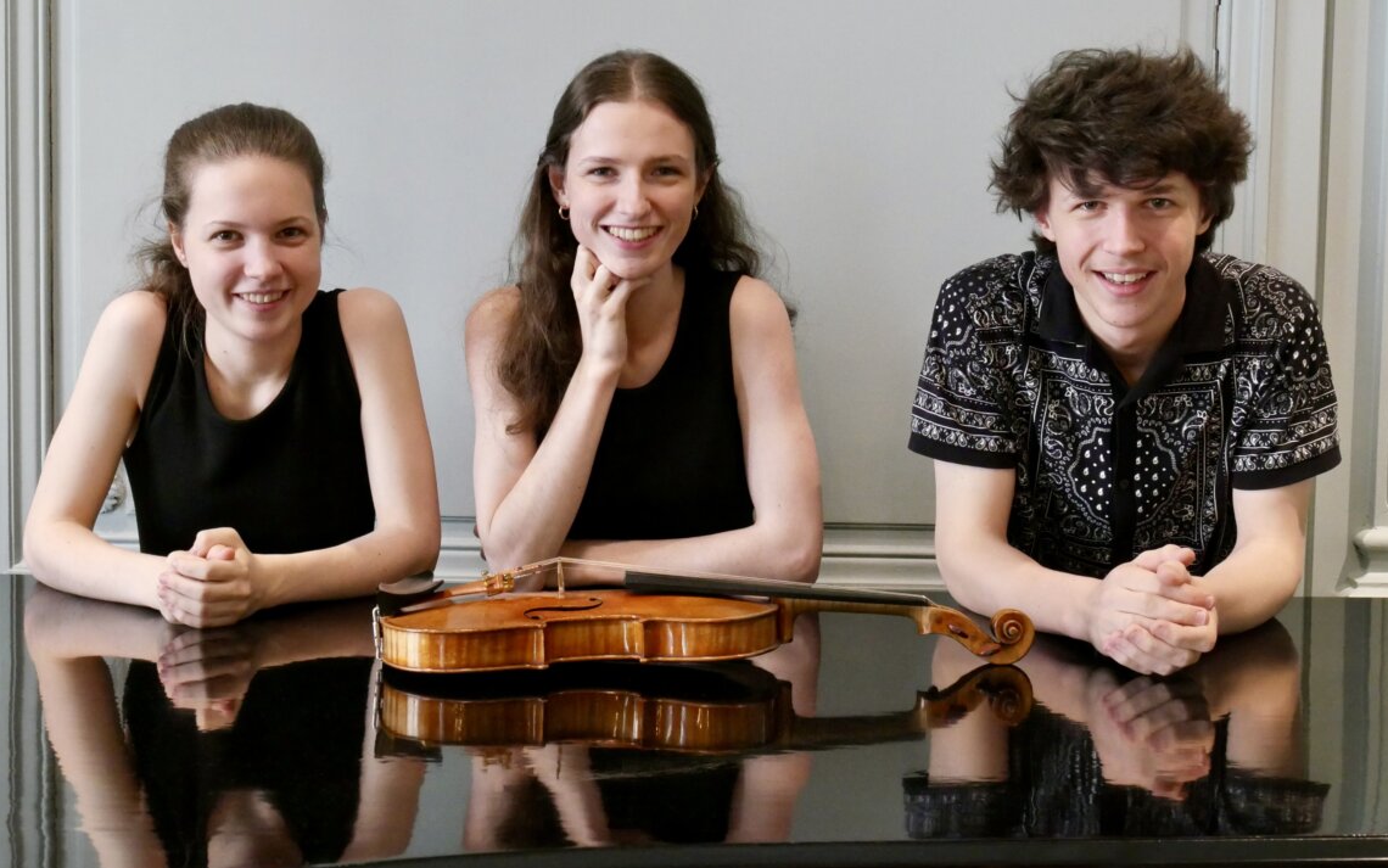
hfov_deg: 34.0
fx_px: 2270
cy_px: 429
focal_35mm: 60
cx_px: 699
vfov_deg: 21.6
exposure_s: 1/50
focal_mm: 28
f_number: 6.3
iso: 3200
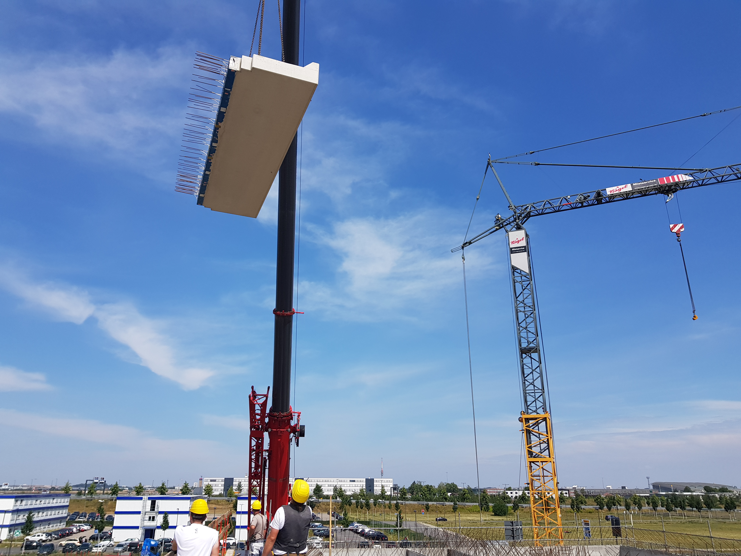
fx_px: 557
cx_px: 370
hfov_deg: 67.3
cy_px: 278
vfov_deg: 53.1
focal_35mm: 26
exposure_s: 1/2976
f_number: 1.7
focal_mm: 4.2
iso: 40
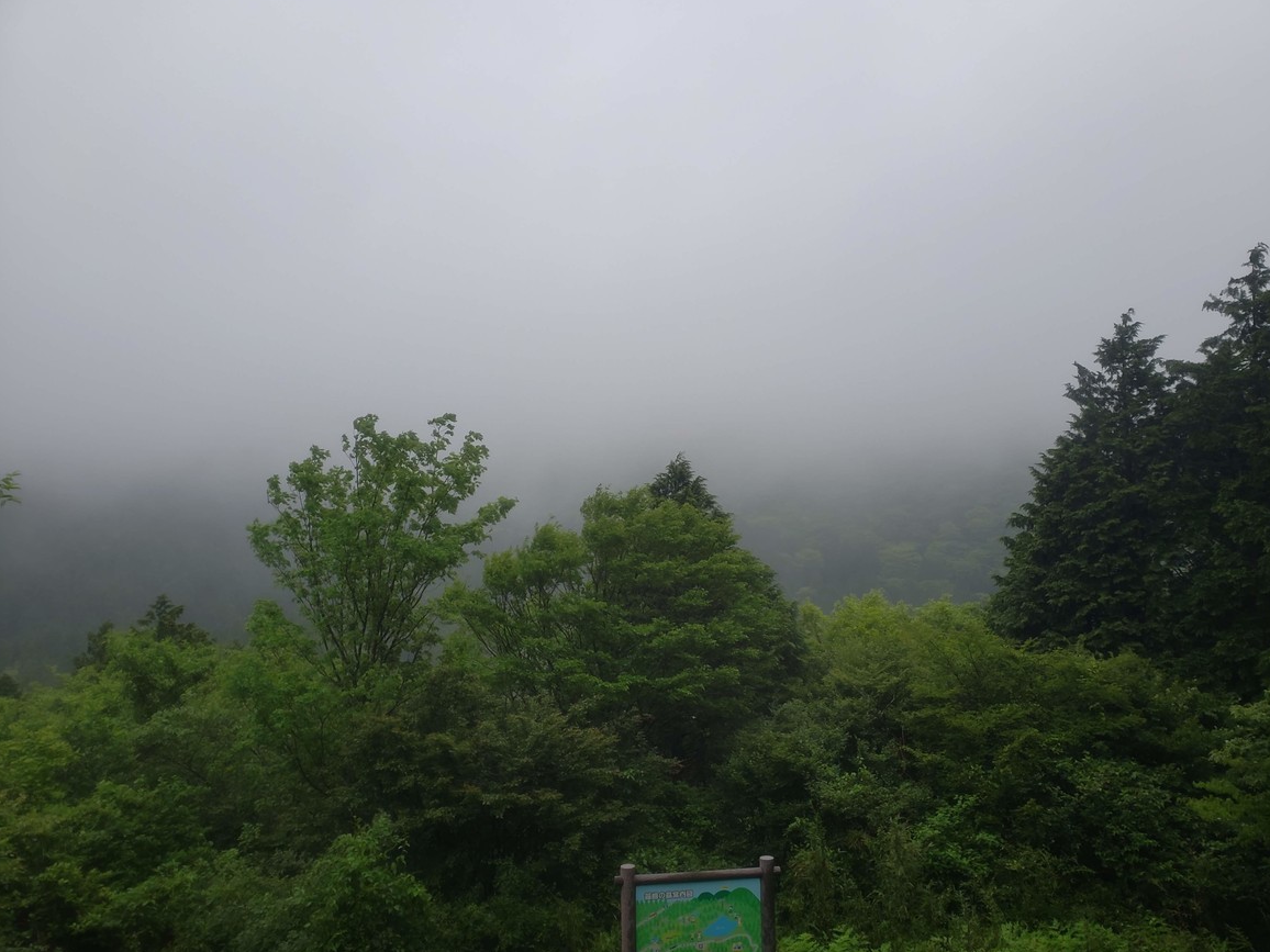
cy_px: 484
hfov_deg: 65.3
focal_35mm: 27
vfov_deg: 51.4
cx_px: 656
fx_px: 991
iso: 50
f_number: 2.4
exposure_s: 1/336
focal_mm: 4.3
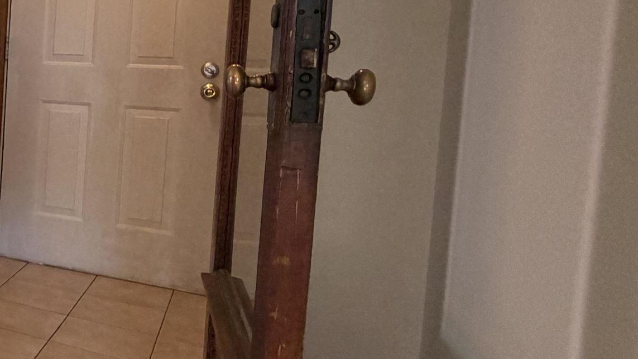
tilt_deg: -4.6
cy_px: 98
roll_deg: -1.5
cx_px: -206
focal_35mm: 41
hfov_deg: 34.0
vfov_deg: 28.7
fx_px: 694
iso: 200
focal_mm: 2.22
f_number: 2.2
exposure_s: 1/60
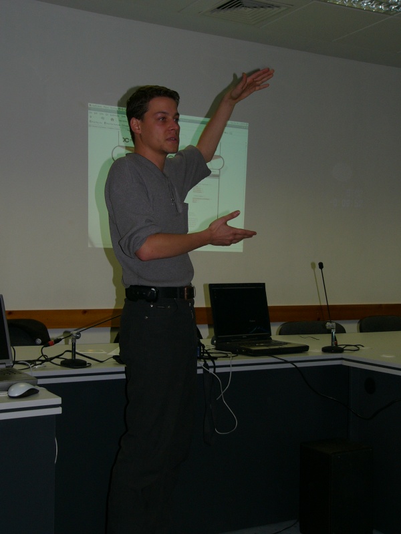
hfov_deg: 29.1
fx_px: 772
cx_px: 200
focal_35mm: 50
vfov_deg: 38.2
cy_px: 267
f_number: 2.8
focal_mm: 8.3
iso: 50
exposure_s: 1/80
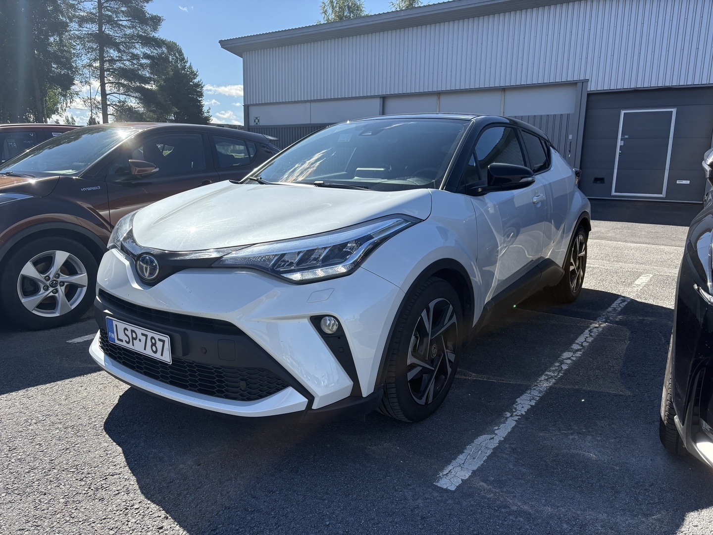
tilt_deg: -10.3
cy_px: 268
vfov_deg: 53.1
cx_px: 356
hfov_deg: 67.3
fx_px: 536
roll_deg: -1.5
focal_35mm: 26
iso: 64
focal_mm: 5.96
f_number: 1.6
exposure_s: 1/3279
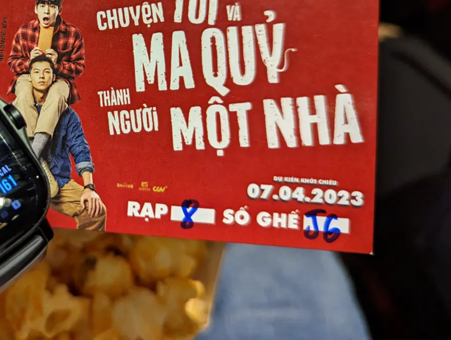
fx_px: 535
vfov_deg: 34.4
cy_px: 81
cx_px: 74
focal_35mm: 41
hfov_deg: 43.1
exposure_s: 1/55.4
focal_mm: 6.81
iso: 561
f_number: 1.85
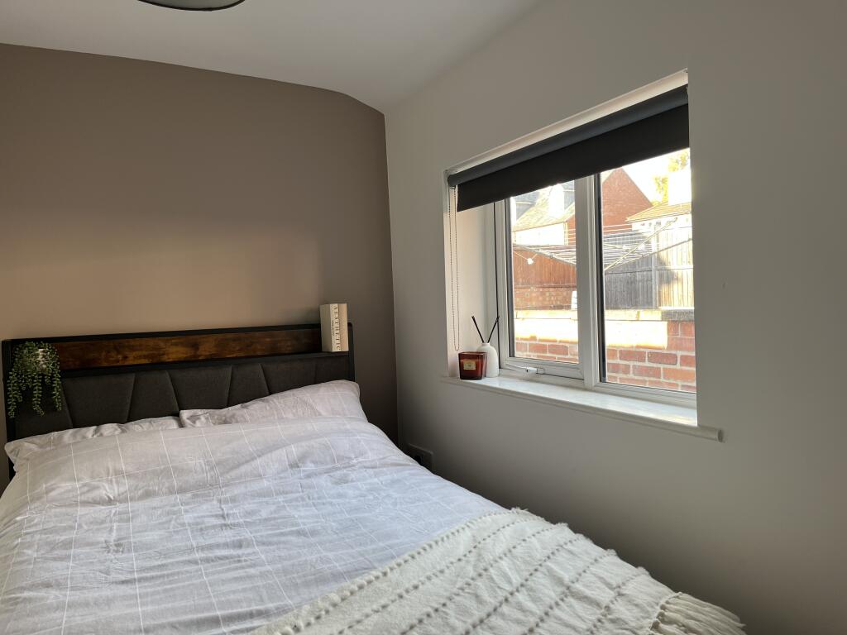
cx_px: 424
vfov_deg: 53.1
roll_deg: +2.5
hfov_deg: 67.3
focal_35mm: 26
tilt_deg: -1.9
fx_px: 636
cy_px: 318
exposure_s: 1/122
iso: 64
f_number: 1.6
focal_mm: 5.1
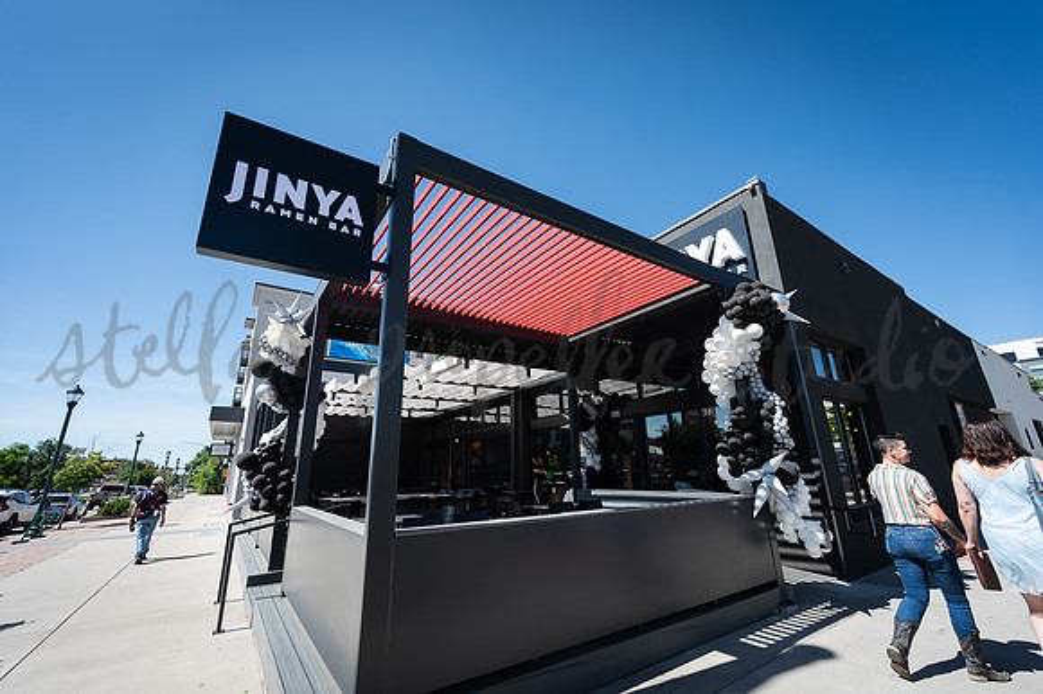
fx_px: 416
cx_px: 522
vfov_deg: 79.7
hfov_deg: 102.8
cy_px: 347
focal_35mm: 14
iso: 160
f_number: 4
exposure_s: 1/800
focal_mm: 14
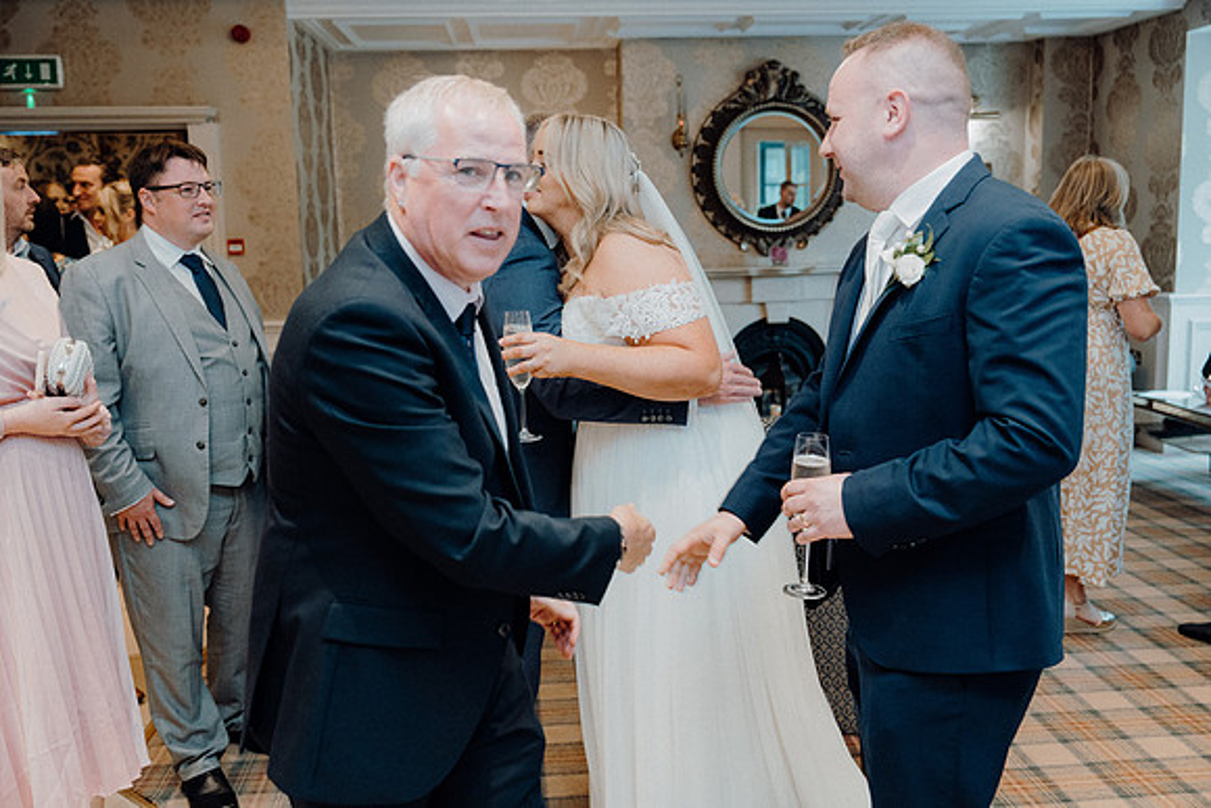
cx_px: 606
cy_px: 404
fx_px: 1178
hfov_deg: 54.4
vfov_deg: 37.9
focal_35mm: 35
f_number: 3.5
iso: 2500
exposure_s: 1/160
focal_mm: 35
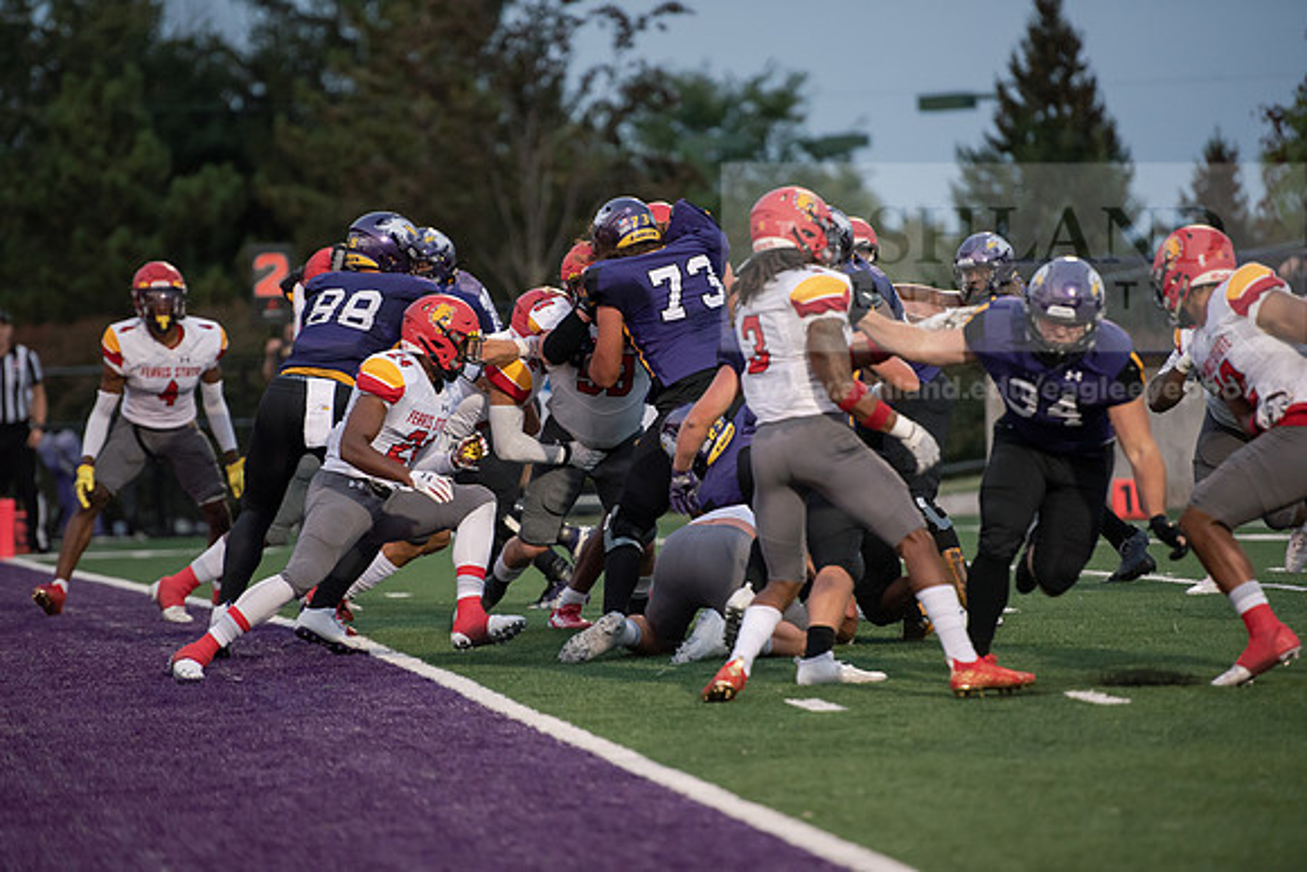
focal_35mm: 200
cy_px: 436
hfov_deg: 10.3
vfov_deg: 6.9
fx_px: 7262
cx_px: 654
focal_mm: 200
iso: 2500
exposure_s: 1/1000
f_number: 2.8
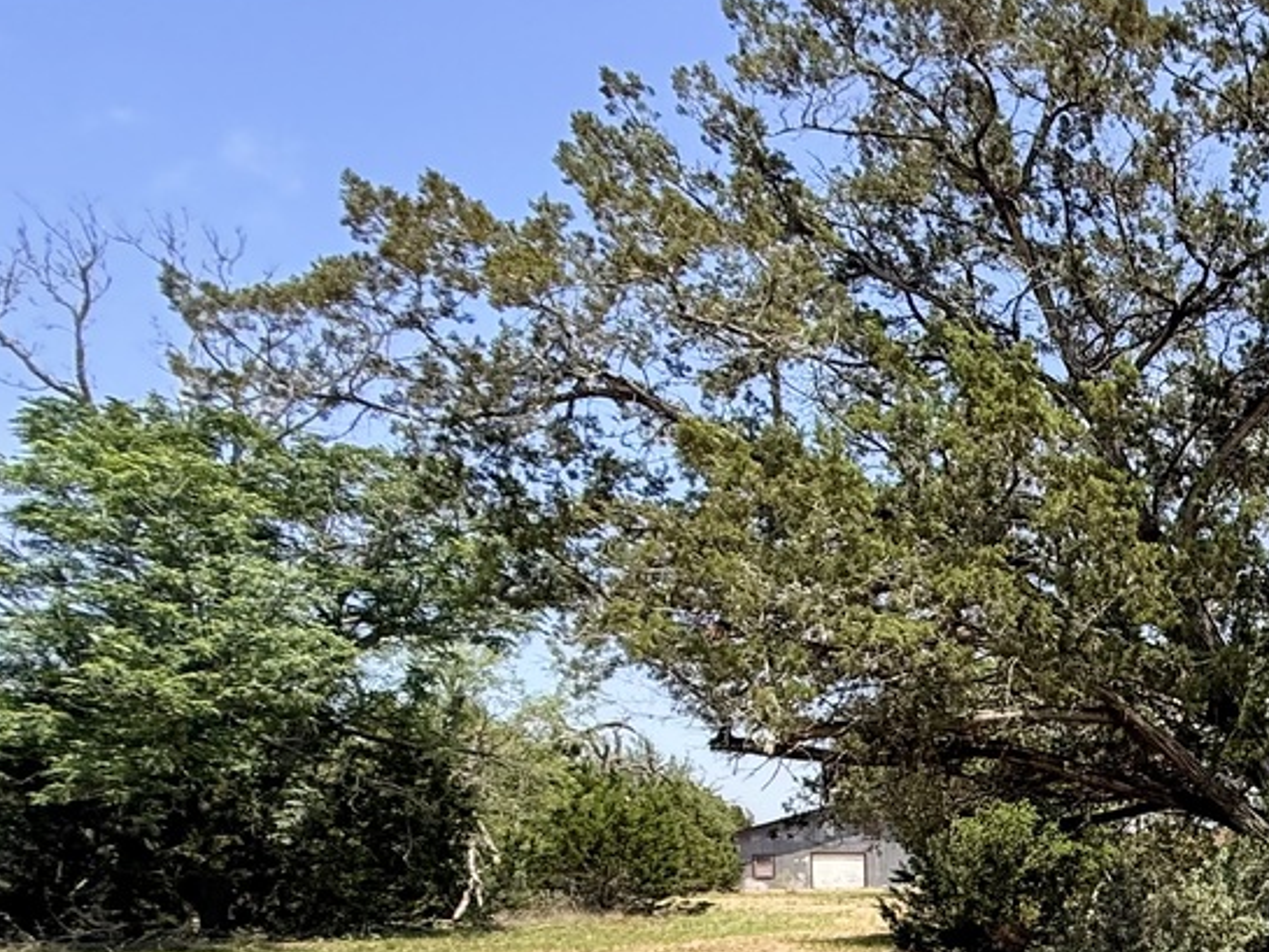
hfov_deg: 36.1
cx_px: 1595
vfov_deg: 35.4
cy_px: 924
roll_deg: +0.4
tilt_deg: -1.2
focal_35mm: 37
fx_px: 1357
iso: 50
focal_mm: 2.22
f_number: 2.2
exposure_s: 1/1961
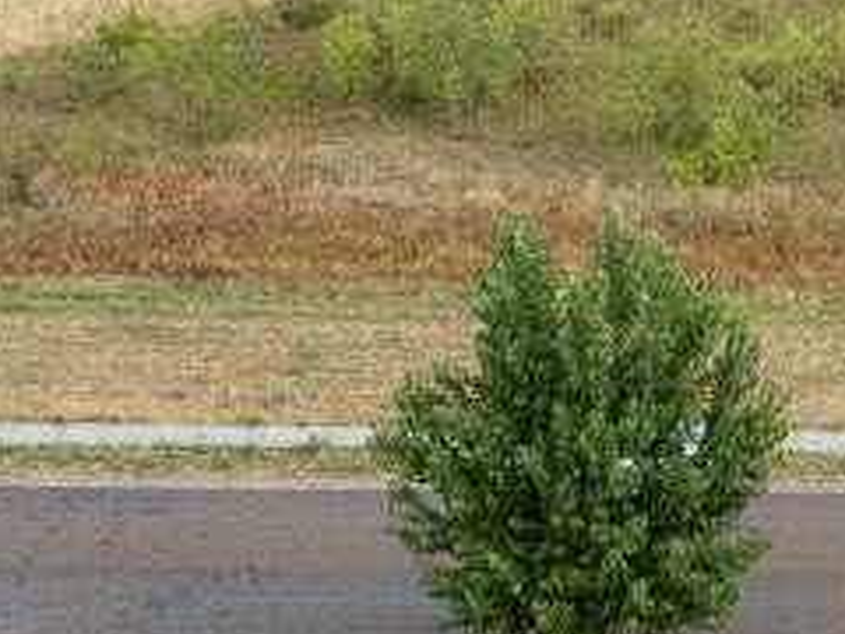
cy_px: 268
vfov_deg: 8.7
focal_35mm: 171
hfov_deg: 10.9
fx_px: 4174
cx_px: 1470
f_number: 6.3
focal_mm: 12.29
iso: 100
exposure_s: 1/320
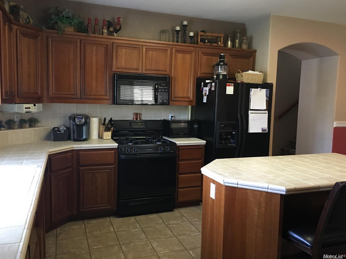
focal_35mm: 29
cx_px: 173
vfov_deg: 48.2
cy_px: 130
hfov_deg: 61.7
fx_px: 290
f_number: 2.2
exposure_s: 1/10
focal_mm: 4.15
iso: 80
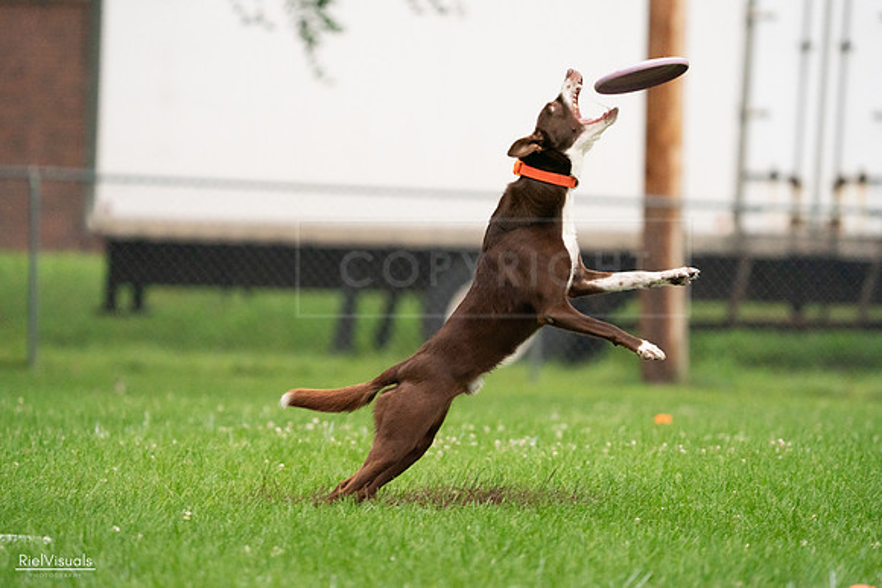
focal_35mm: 385
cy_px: 294
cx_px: 441
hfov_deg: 5.4
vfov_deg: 3.6
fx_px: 9434
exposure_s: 1/1600
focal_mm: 385
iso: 6400
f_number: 6.3
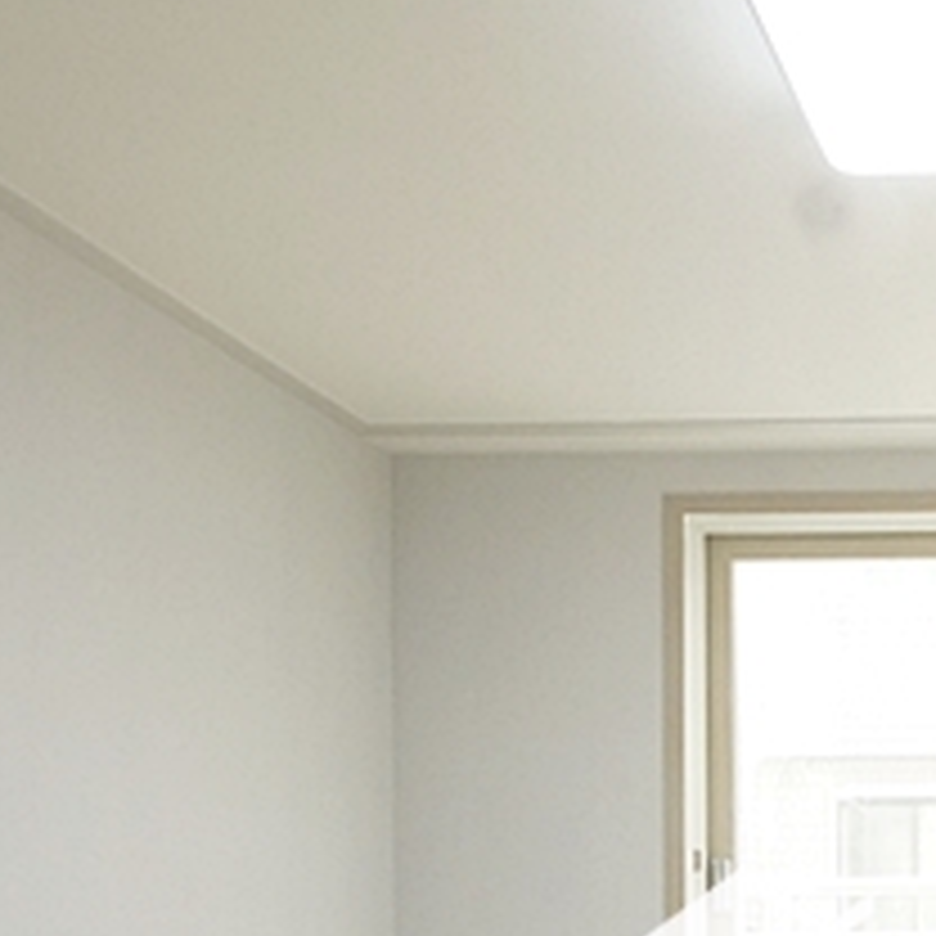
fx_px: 1499
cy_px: 963
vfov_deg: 31.7
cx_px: 1197
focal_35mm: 49
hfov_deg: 28.7
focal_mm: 10
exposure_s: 1/80
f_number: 9
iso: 1600
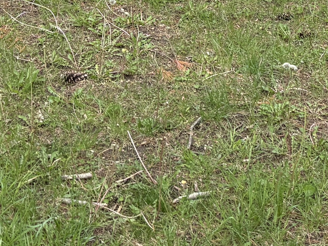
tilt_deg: -1.0
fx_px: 1042
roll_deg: +0.4
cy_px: -298
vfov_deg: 11.6
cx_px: 40
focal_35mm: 110
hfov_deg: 17.6
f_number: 1.78
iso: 100
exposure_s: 1/1949
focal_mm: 6.76
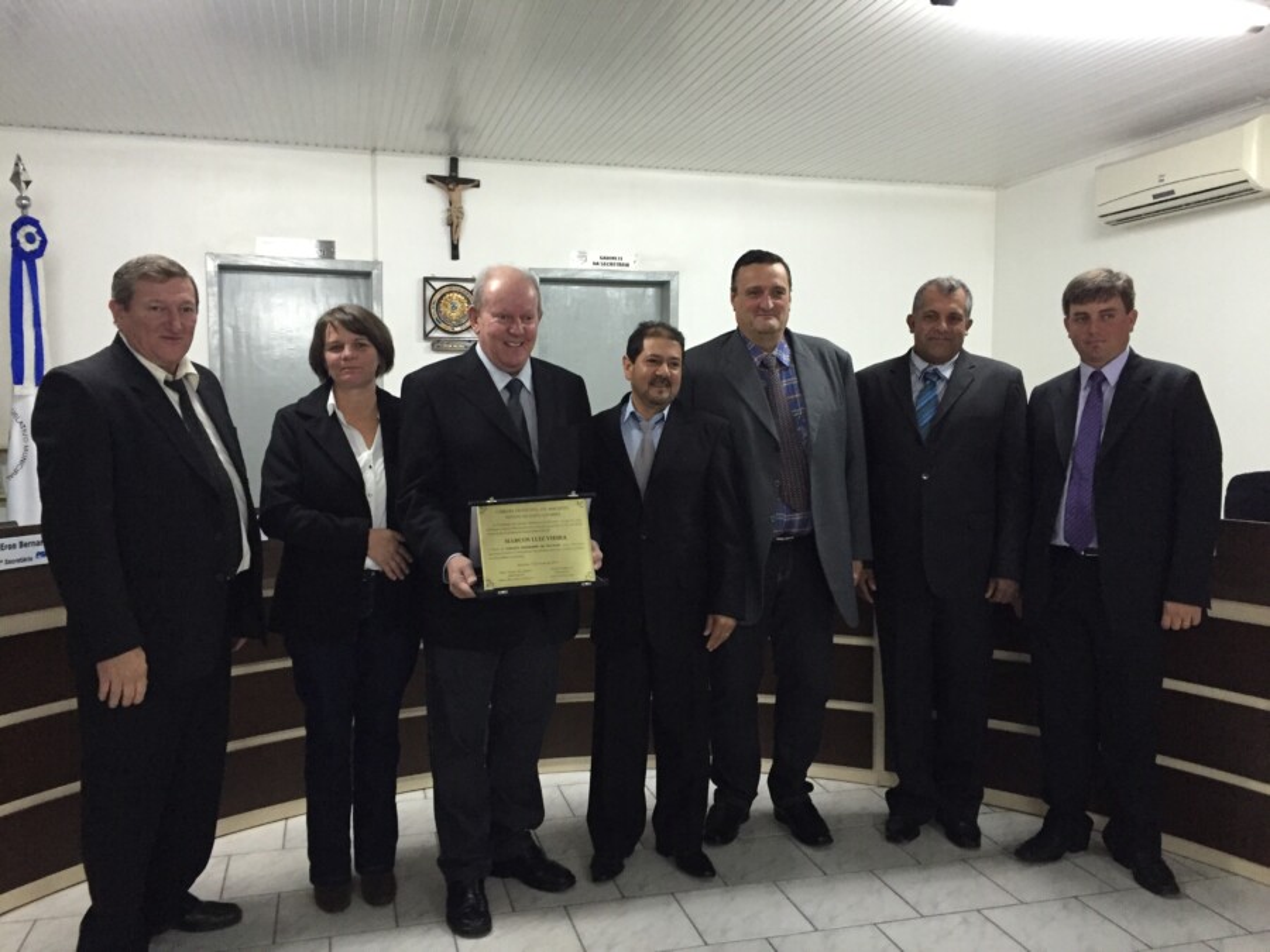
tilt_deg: -3.6
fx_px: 1064
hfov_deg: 61.7
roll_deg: -1.1
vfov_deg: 48.2
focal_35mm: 29
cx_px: 635
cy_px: 476
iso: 250
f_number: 2.2
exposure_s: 1/24
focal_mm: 4.15
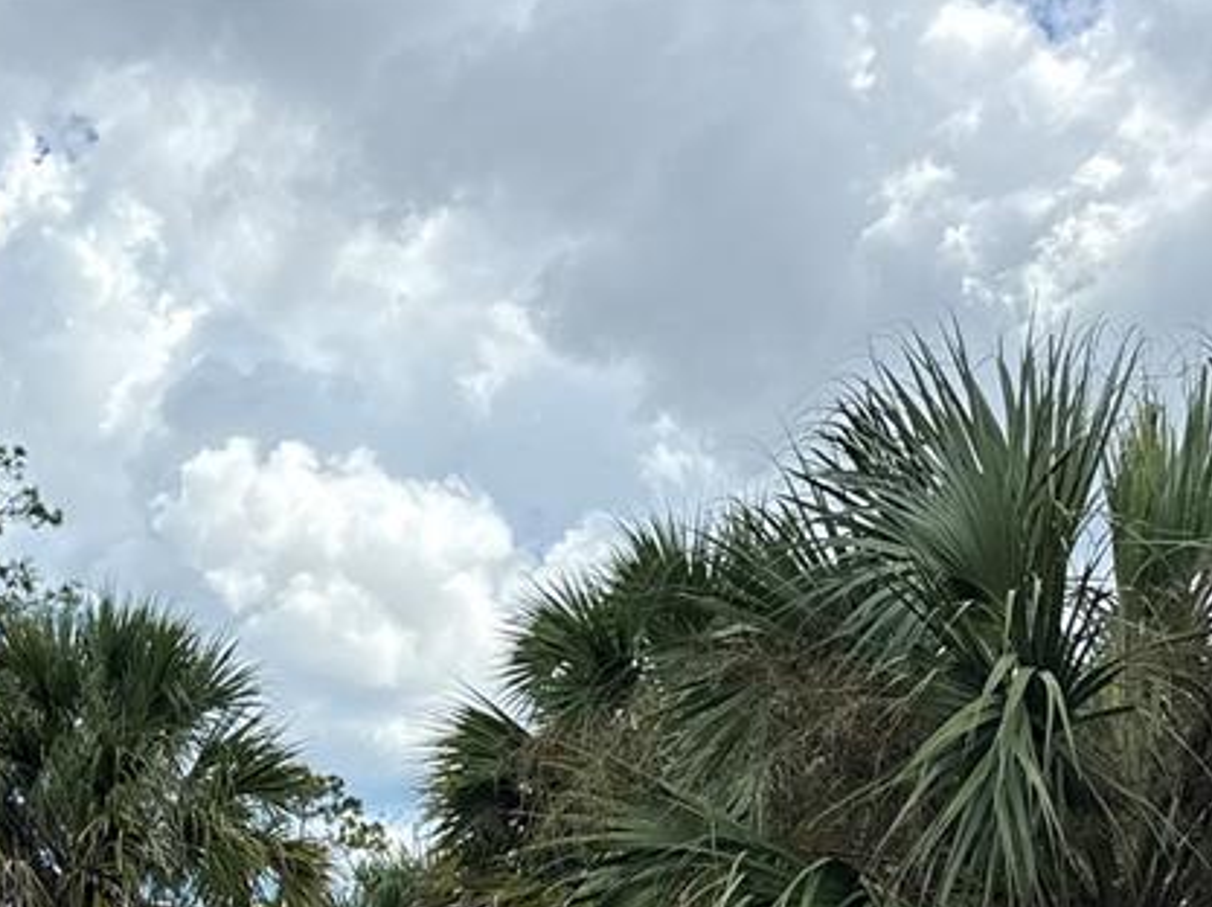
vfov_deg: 22.7
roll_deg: -0.7
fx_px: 2064
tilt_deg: +1.0
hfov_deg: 30.8
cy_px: 1102
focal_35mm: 59
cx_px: 52
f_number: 1.78
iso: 100
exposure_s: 1/3953
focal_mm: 6.76
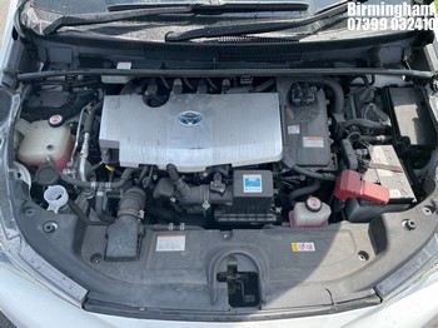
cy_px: 164
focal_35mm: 26
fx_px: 329
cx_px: 219
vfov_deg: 53.0
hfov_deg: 67.3
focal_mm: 4.2
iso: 32
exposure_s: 1/686
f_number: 1.6
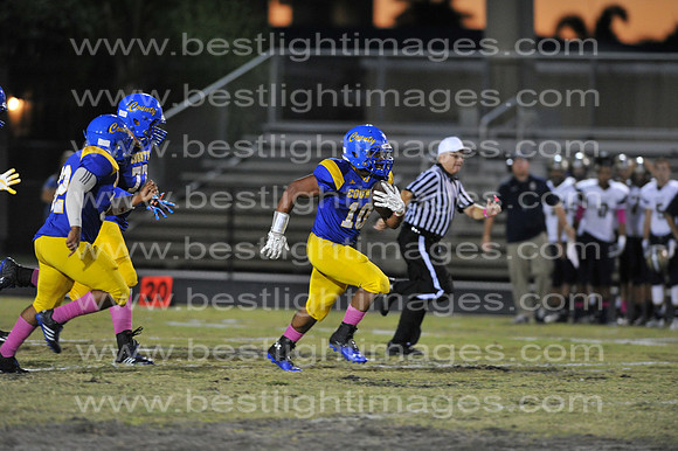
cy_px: 226
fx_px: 5647
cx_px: 339
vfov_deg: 4.6
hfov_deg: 6.9
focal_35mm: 300
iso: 5000
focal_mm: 300
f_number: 4
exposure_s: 1/500
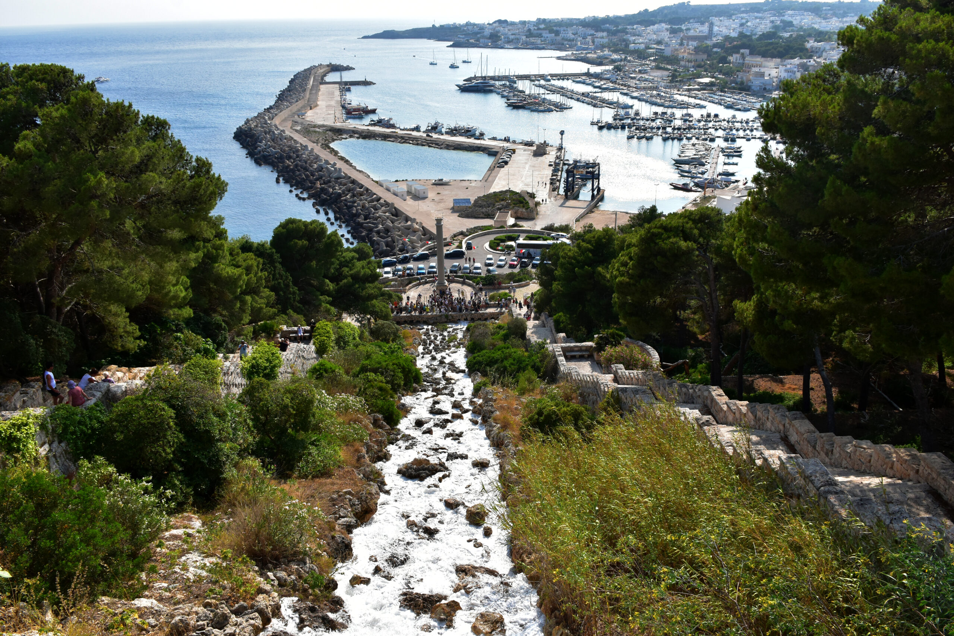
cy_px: 318
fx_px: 715
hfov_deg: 67.4
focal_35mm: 27
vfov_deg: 47.9
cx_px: 477
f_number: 11
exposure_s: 1/500
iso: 400
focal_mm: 18
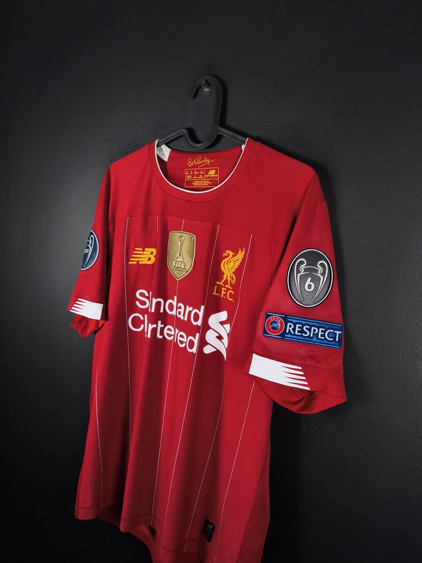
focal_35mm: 23
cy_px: 282
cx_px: 211
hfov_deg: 58.9
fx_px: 374
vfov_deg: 73.9
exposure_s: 1/200
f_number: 1.6
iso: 400
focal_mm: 6.57
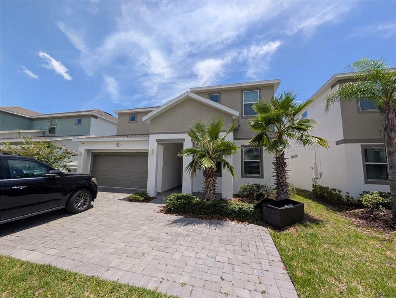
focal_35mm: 12
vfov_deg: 94.6
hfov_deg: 110.5
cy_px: 149
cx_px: 198
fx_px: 137
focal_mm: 2.02
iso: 54
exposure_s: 1/2786
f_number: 1.7
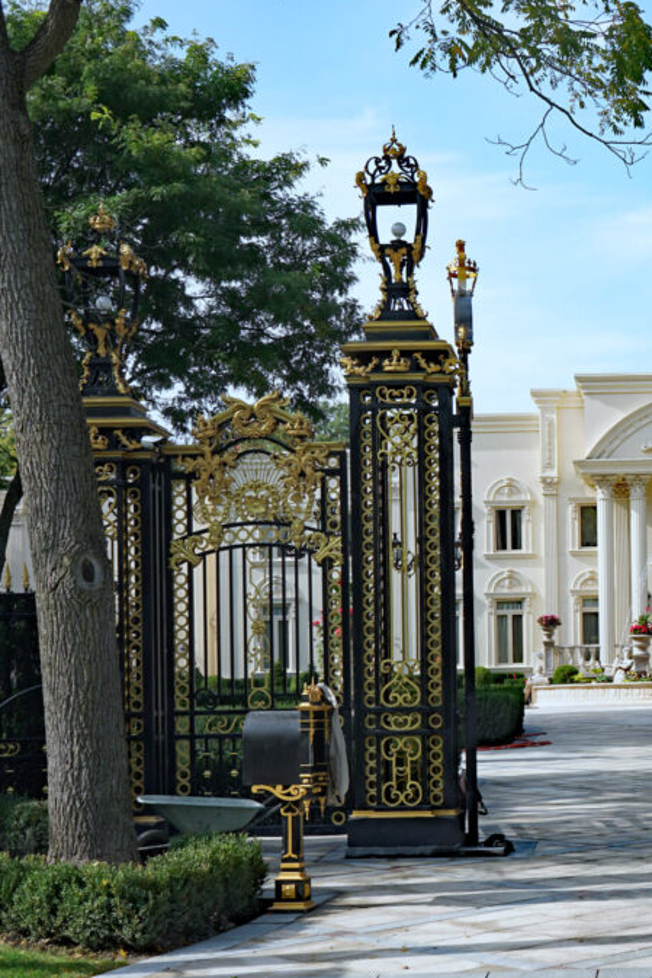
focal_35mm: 70
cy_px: 489
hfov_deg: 18.6
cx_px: 739
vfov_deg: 28.8
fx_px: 1901
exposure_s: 1/100
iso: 100
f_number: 11
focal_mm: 46
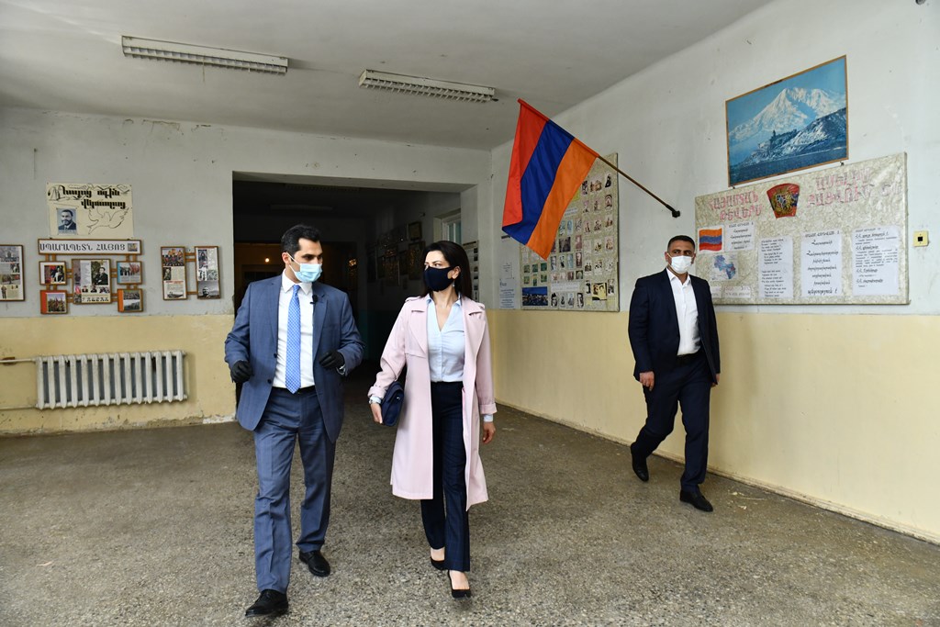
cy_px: 314
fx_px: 627
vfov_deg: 53.1
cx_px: 470
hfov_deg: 73.7
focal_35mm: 24
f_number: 4
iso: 1250
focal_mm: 24
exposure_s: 1/200
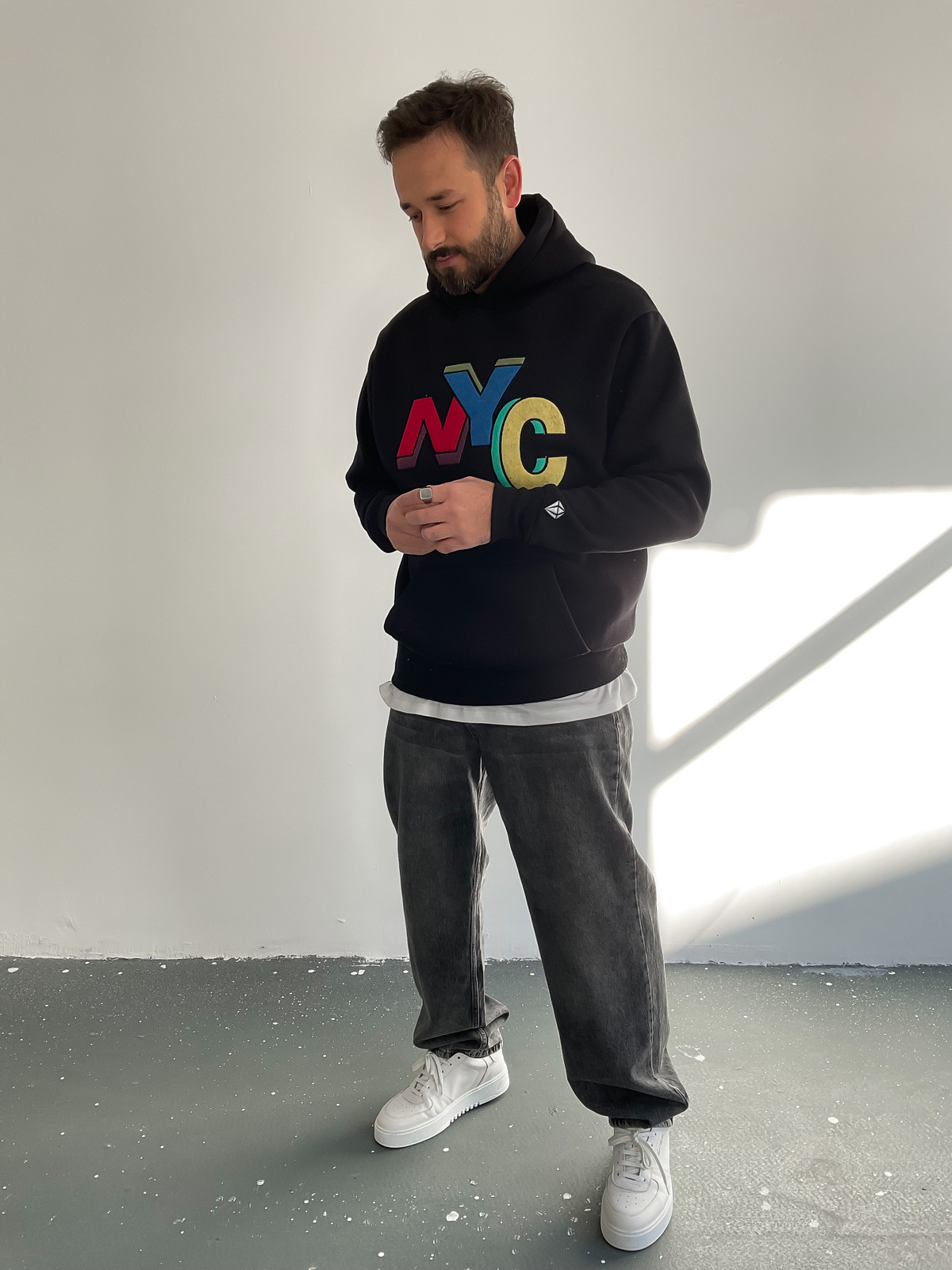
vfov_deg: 61.7
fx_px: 1063
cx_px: 476
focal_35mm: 29
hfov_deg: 48.2
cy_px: 635
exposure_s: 1/120
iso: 25
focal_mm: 3
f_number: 1.8
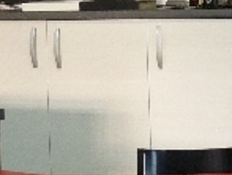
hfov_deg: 11.3
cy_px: -13
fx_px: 1169
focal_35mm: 174
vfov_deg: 8.5
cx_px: 92
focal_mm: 6.8
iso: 320
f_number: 3
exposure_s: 1/30
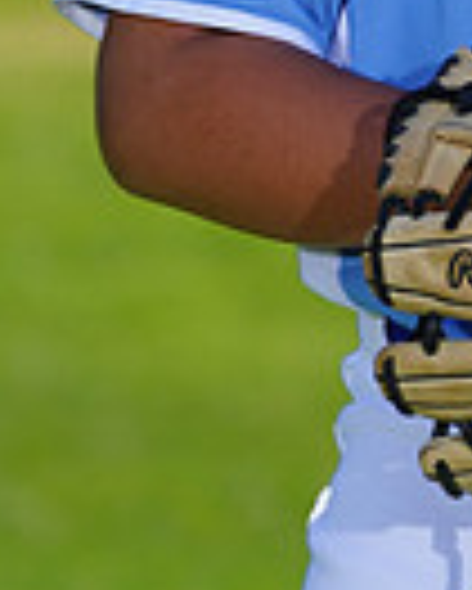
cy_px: -347
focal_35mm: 964
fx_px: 16814
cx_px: 641
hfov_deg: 1.6
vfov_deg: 2.0
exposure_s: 1/250
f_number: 8
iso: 100
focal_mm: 232
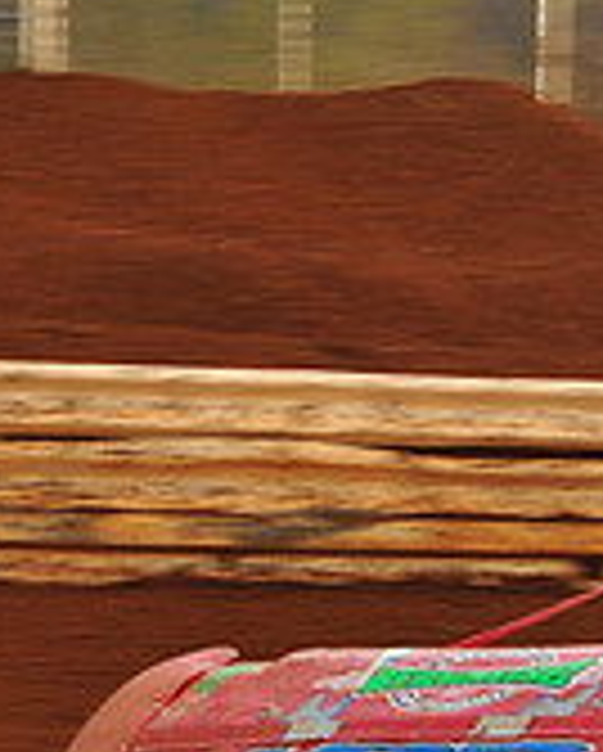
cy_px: 617
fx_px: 7259
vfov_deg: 5.9
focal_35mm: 326
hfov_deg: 4.7
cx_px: 774
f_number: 8
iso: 640
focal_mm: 100
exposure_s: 1/250
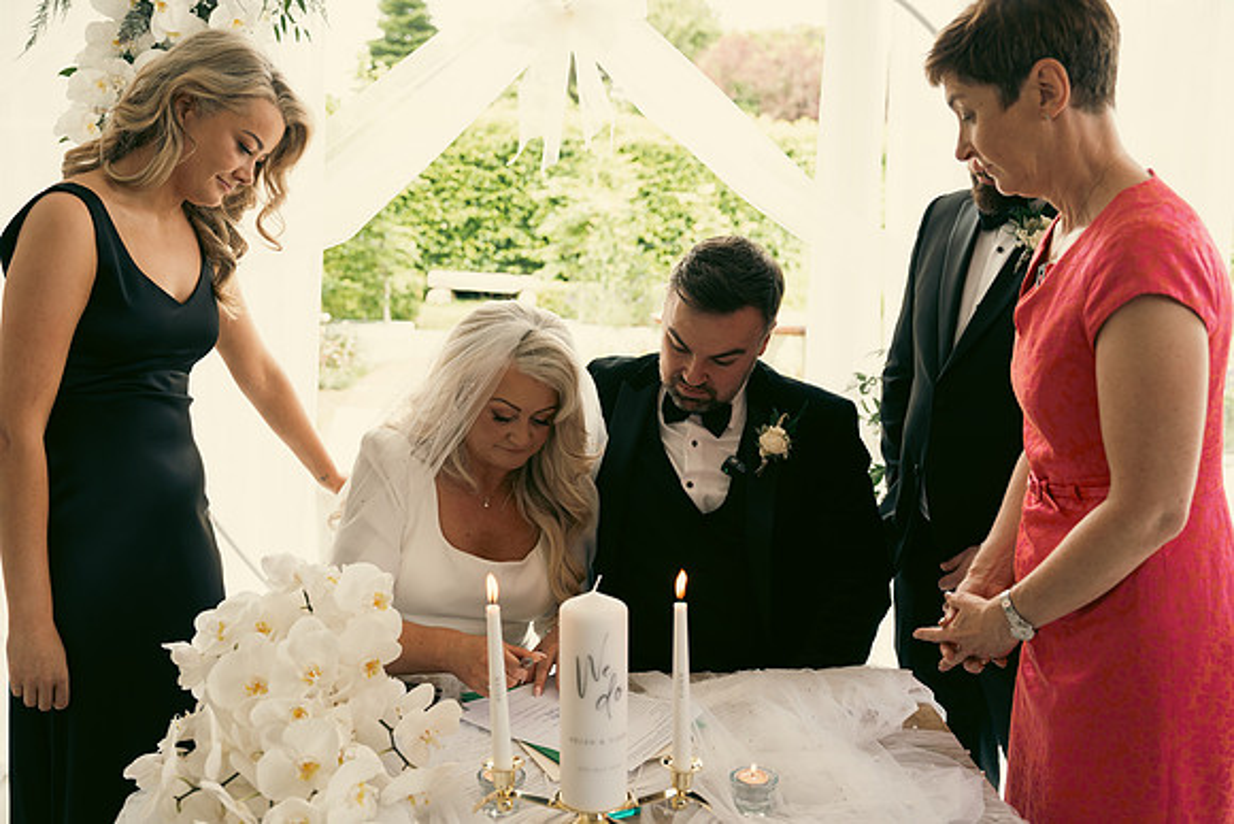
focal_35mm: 38
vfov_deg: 35.1
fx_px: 1303
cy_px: 412
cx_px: 617
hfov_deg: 50.7
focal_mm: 38
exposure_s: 1/160
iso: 125
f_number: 3.5
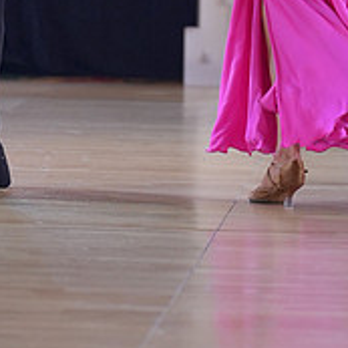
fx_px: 4584
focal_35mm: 403
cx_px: 110
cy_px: -183
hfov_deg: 4.3
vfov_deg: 4.3
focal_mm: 94
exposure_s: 1/500
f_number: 2
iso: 800
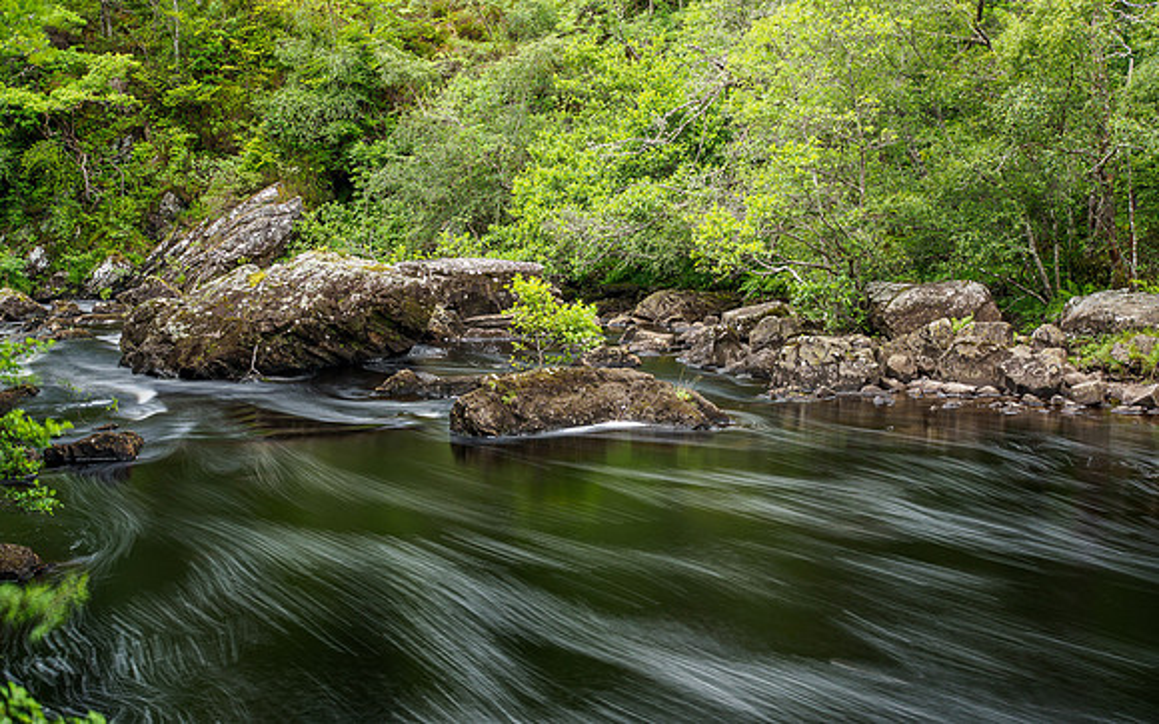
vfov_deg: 24.3
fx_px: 1673
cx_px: 580
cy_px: 434
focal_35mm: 53
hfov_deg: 38.2
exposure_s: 5
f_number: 7.1
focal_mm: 25
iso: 100
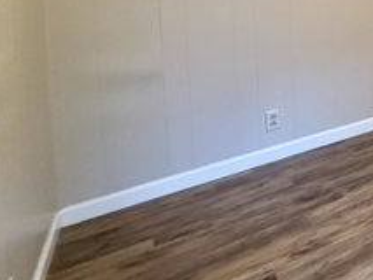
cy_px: -49
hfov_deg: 28.9
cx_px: 554
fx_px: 453
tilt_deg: -2.2
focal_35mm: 42
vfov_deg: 29.8
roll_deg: +0.6
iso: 640
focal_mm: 2.22
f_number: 2.2
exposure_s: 1/60
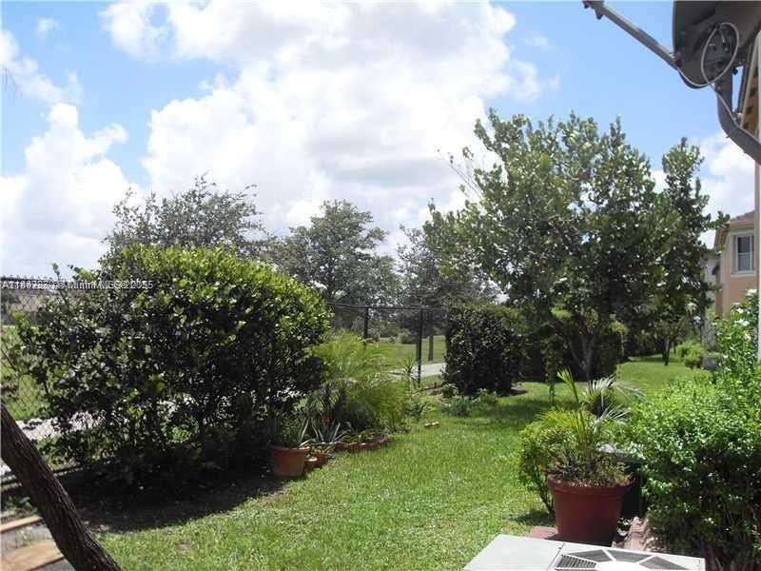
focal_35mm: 35
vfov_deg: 40.7
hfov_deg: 52.6
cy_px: 286
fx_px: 769
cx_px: 380
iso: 80
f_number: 7
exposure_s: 1/180
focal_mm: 6.3
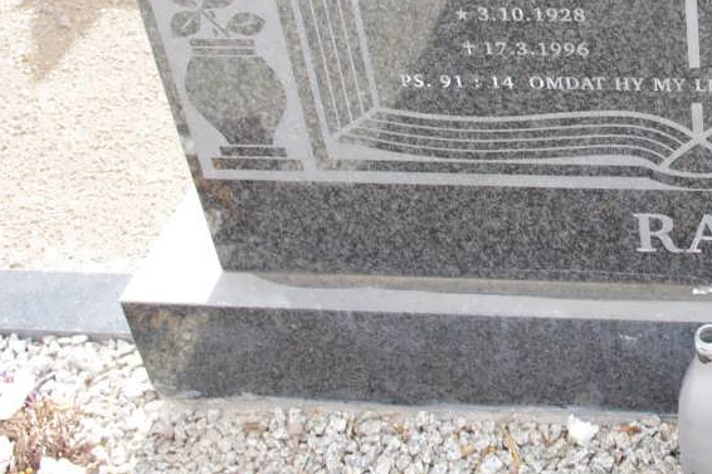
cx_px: 740
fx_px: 1424
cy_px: 27
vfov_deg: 18.5
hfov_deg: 26.3
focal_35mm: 72
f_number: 11
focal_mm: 23.13
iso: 800
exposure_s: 1/125
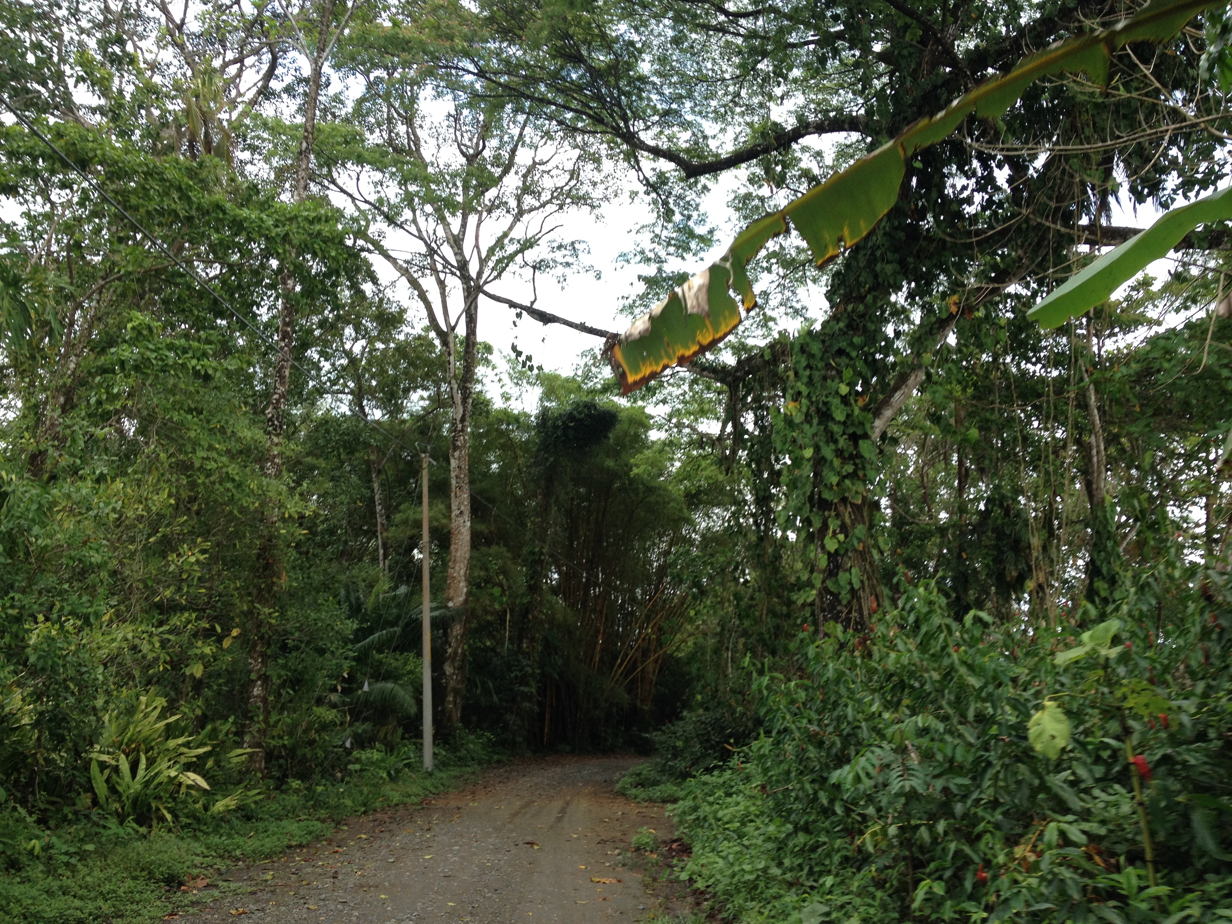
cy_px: 462
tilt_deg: +4.5
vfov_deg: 40.7
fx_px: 1246
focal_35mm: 35
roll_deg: -2.0
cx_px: 616
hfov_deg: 52.6
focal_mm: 4.28
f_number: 2.4
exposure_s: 1/265
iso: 50
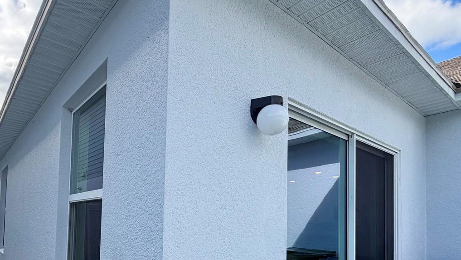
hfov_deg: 74.5
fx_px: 293
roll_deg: -1.7
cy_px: 211
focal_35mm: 24
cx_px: 163
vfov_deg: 45.1
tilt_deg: +2.4
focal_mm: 2.22
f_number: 2.2
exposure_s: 1/742
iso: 40
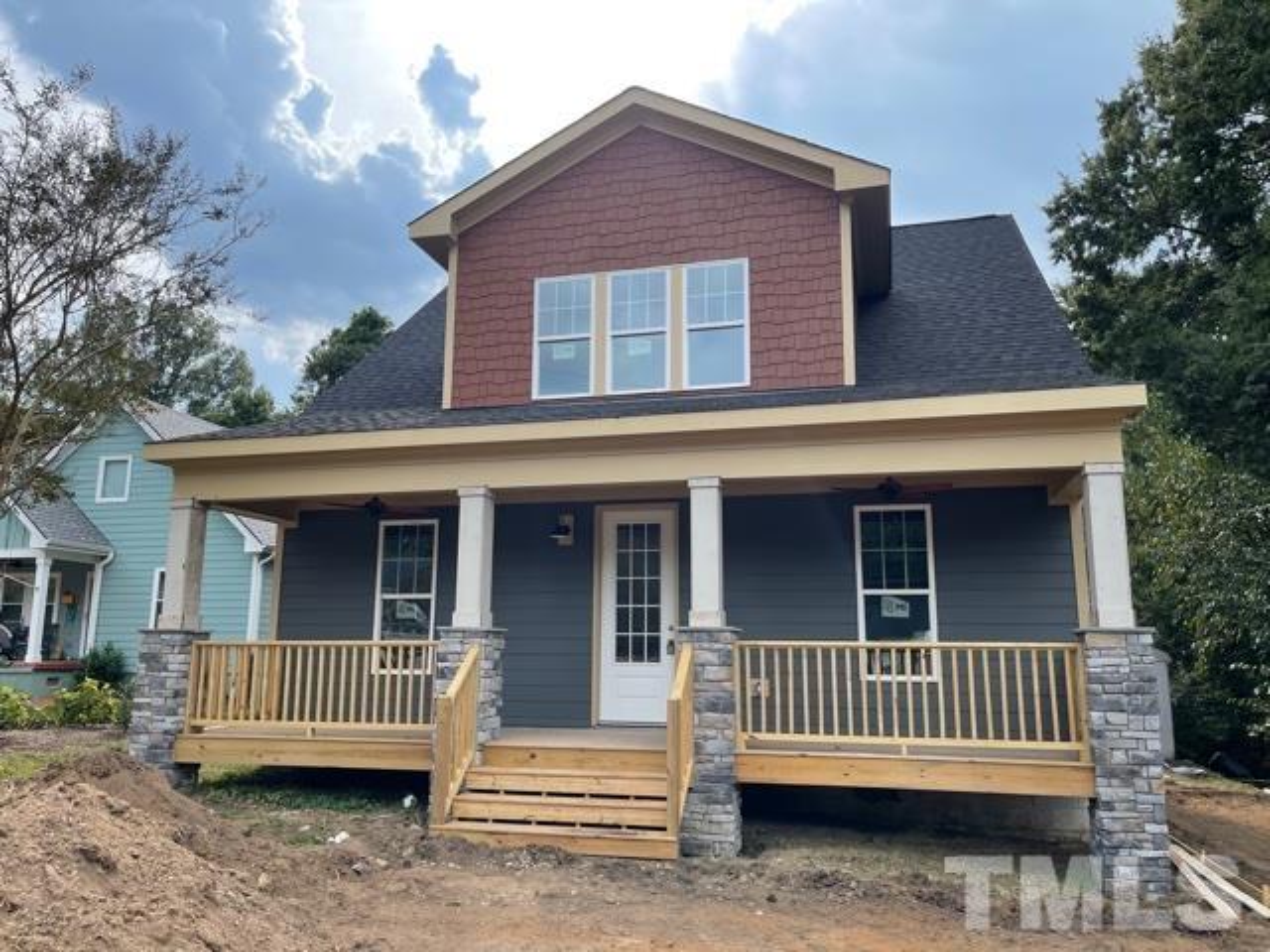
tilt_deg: +9.5
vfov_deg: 53.1
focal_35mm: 26
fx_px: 954
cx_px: 635
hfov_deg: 67.3
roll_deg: -0.9
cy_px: 476
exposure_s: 1/1946
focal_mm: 5.1
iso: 32
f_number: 1.6
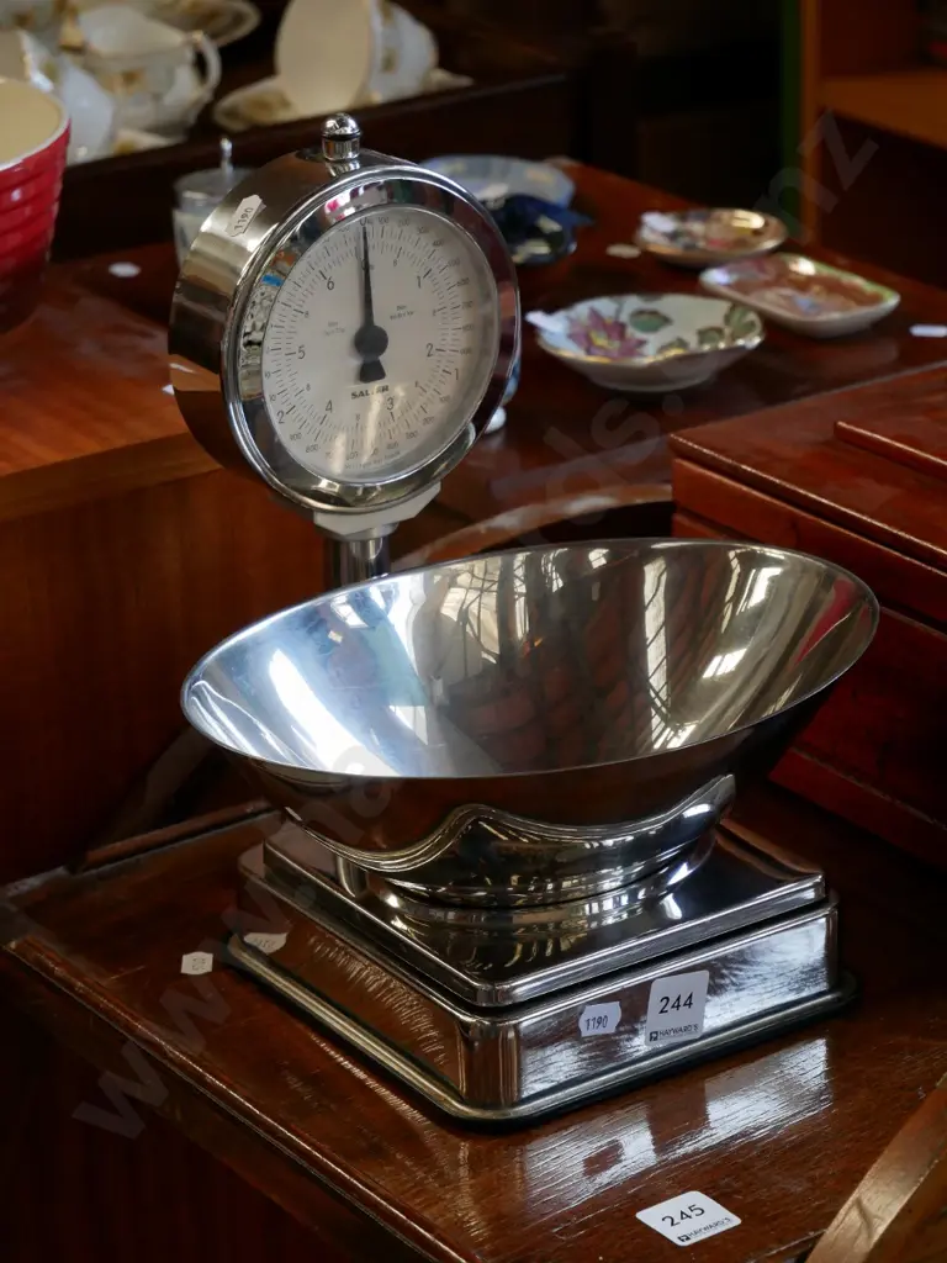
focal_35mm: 98
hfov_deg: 15.1
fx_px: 3575
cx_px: 474
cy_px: 632
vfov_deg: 20.0
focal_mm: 49
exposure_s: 1/125
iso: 1600
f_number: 5.6
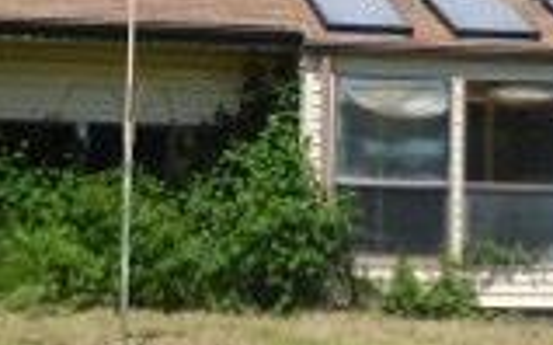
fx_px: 1927
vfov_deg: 10.1
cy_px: -14
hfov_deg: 16.3
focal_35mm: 128
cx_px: 216
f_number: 6.4
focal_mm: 5.3
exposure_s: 1/400
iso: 125
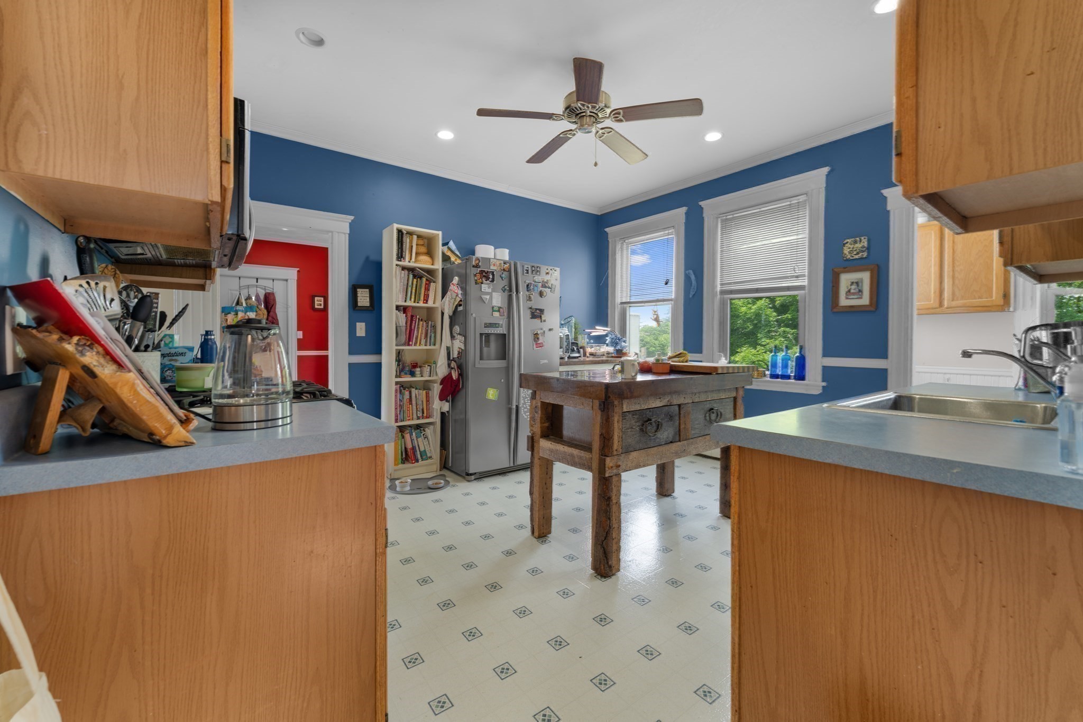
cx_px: 542
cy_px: 361
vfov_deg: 81.2
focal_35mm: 14
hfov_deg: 104.3
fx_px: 421
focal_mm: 14
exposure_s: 1.6
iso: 100
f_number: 7.1
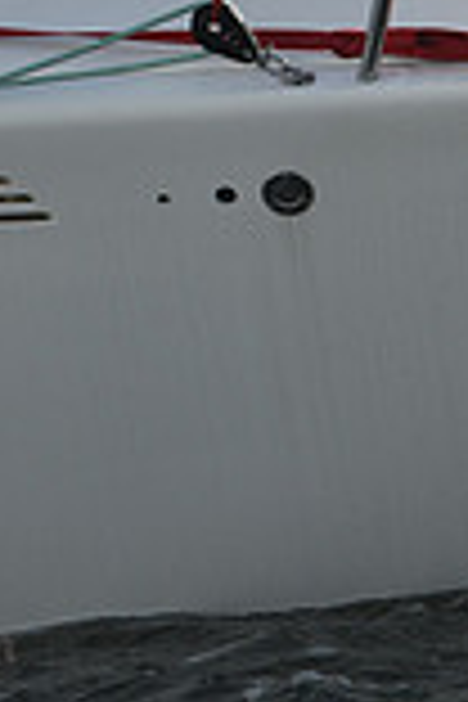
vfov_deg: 3.3
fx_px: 12343
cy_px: -40
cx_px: 250
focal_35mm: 633
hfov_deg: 2.2
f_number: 8
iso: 250
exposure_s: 1/1250
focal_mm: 170
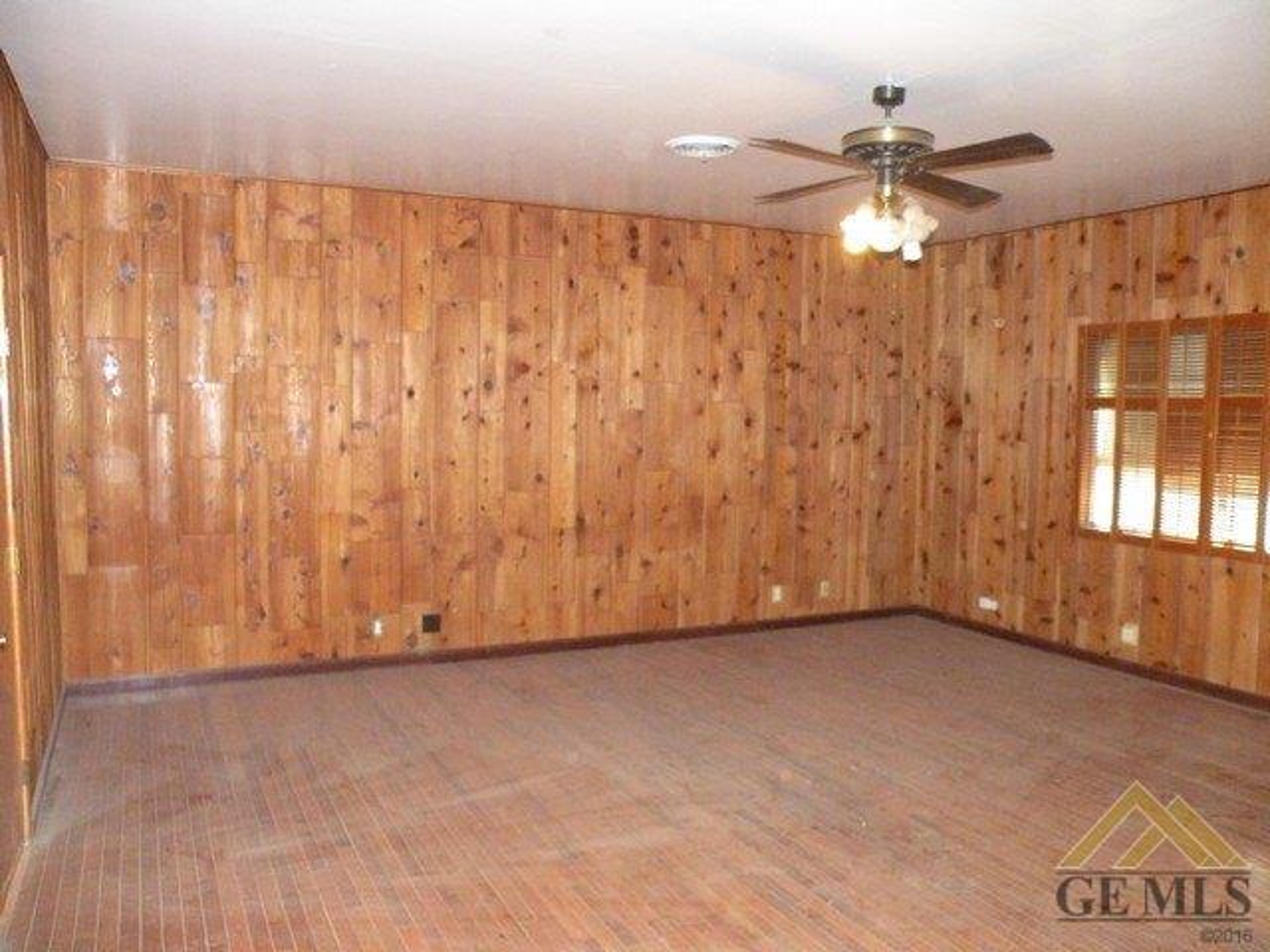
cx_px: 635
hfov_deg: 65.3
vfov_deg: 51.4
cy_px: 476
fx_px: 991
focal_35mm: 27
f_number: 2.8
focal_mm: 4.7
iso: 477
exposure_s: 1/60
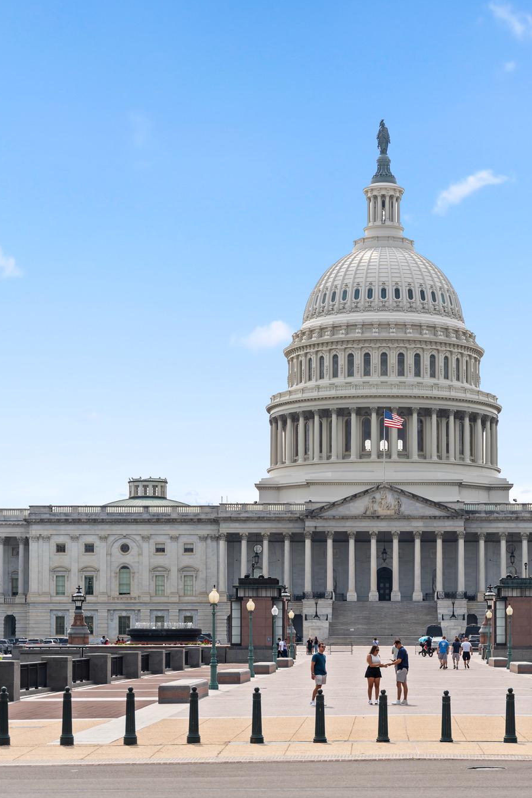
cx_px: 390
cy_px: 403
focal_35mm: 77
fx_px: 1708
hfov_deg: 17.6
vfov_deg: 26.3
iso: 100
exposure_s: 1/3200
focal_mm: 50.7
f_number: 2.8
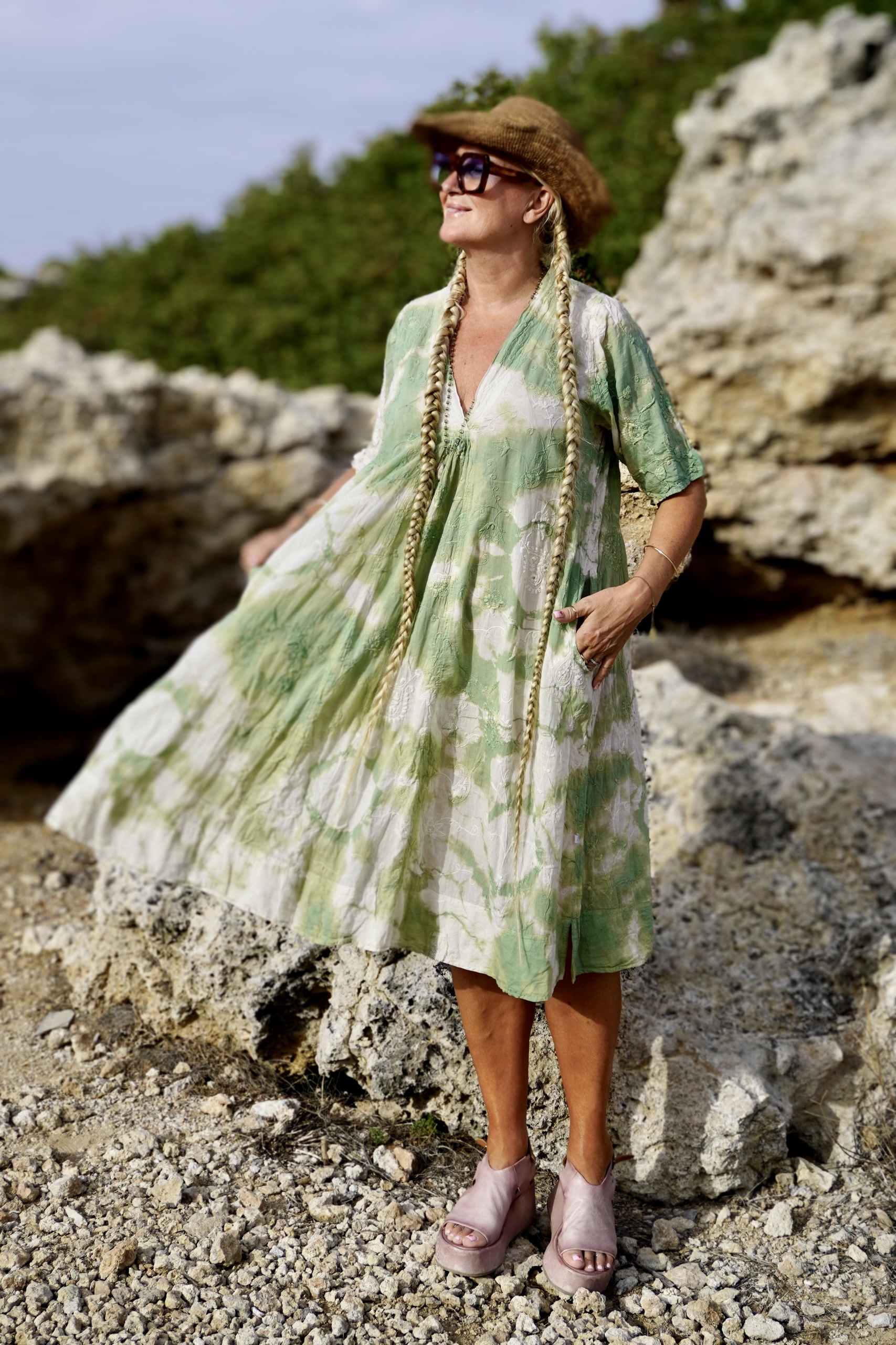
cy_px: 672
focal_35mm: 42
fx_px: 1568
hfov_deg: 31.9
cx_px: 448
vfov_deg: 46.4
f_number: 5
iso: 100
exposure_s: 1/640
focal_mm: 28
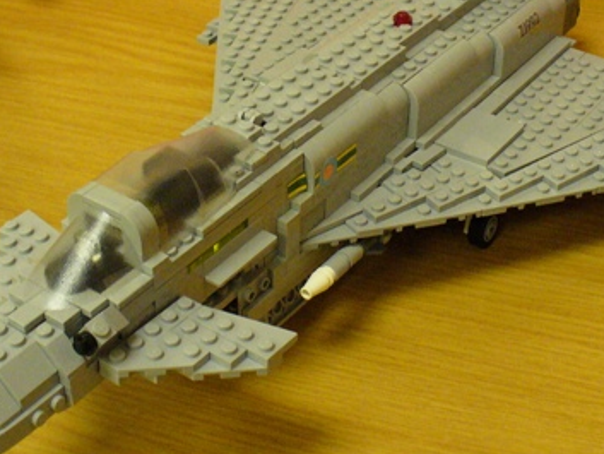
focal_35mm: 67
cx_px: 340
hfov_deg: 28.9
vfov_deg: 21.8
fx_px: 1169
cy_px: 144
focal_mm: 6.1
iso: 400
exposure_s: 1/30
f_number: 2.8
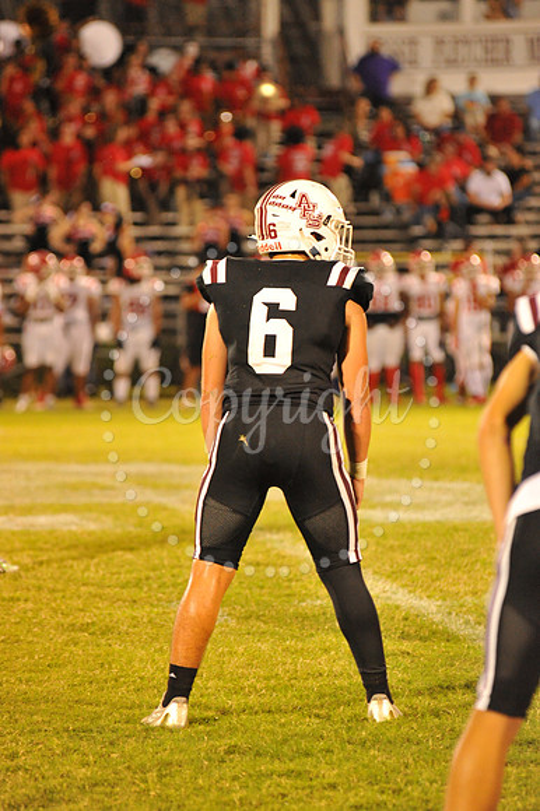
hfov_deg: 6.9
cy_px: 406
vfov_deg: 10.3
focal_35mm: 200
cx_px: 270
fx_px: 4505
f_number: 5
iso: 5000
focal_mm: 200
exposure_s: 1/160
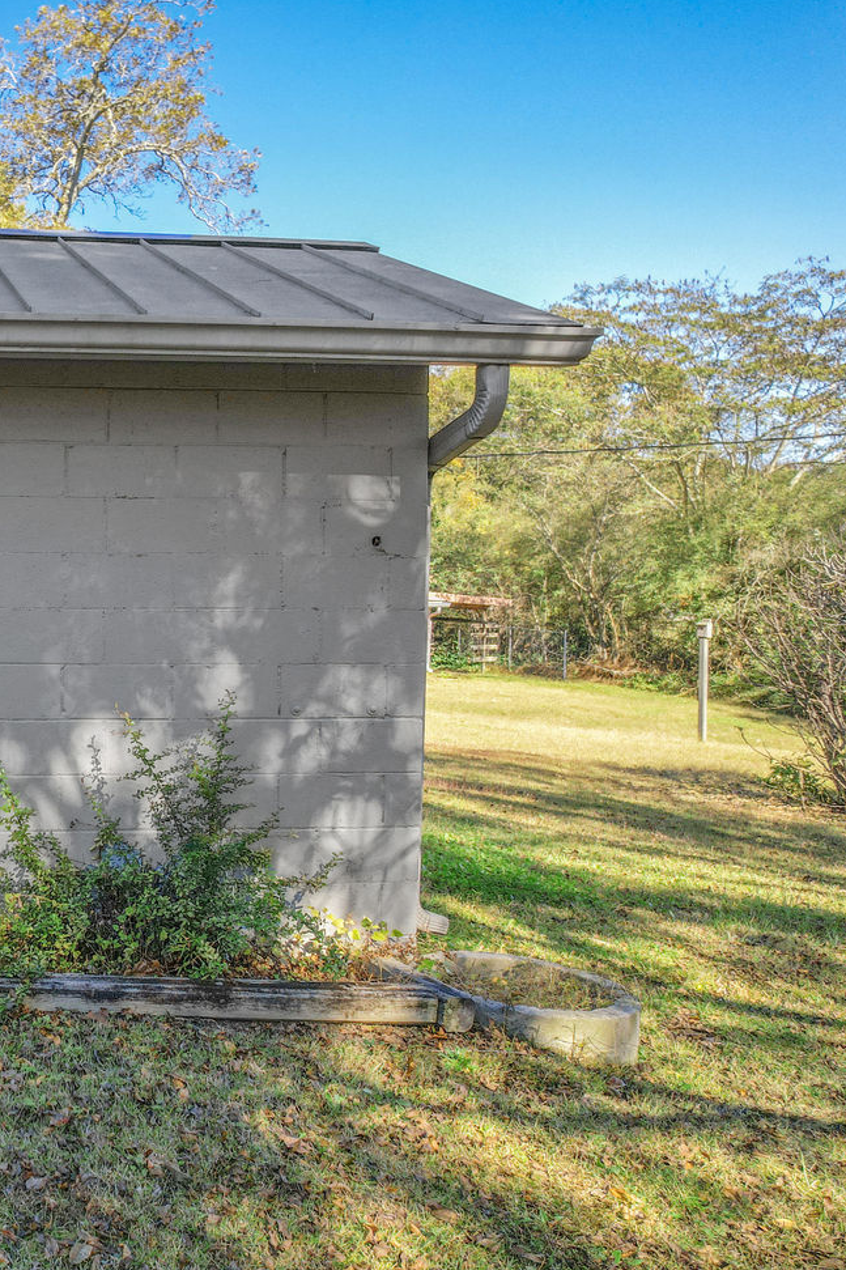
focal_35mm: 34
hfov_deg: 33.5
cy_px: 619
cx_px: -99
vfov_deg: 55.8
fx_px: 1199
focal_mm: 8.38
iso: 100
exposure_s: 1/200
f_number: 2.8
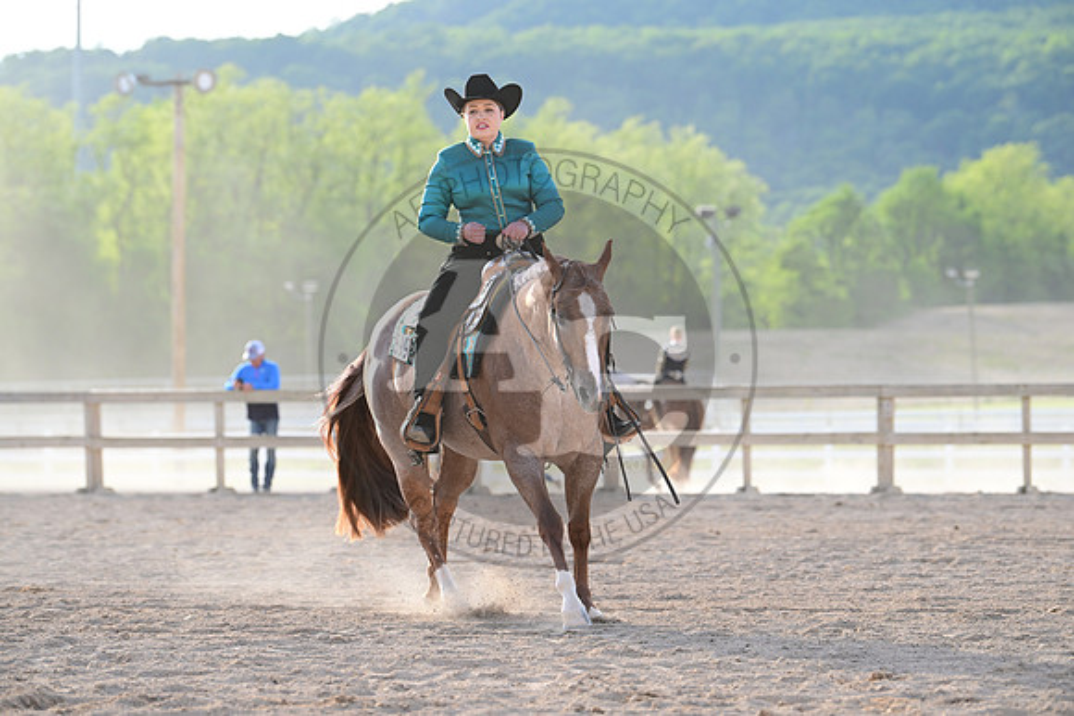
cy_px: 358
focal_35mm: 150
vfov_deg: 9.2
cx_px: 537
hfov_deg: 13.7
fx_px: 4476
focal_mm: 150
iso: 1000
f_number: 4.5
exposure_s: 1/2000
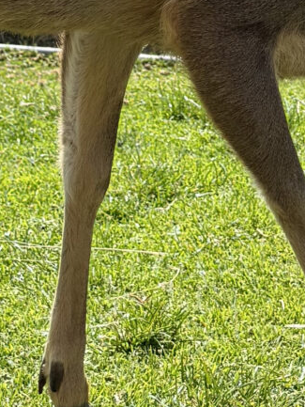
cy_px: 58
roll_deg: +2.3
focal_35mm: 142
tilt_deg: -10.0
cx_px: 231
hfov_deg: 10.4
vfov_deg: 13.8
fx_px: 1667
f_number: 1.78
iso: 80
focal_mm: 6.76
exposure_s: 1/1767
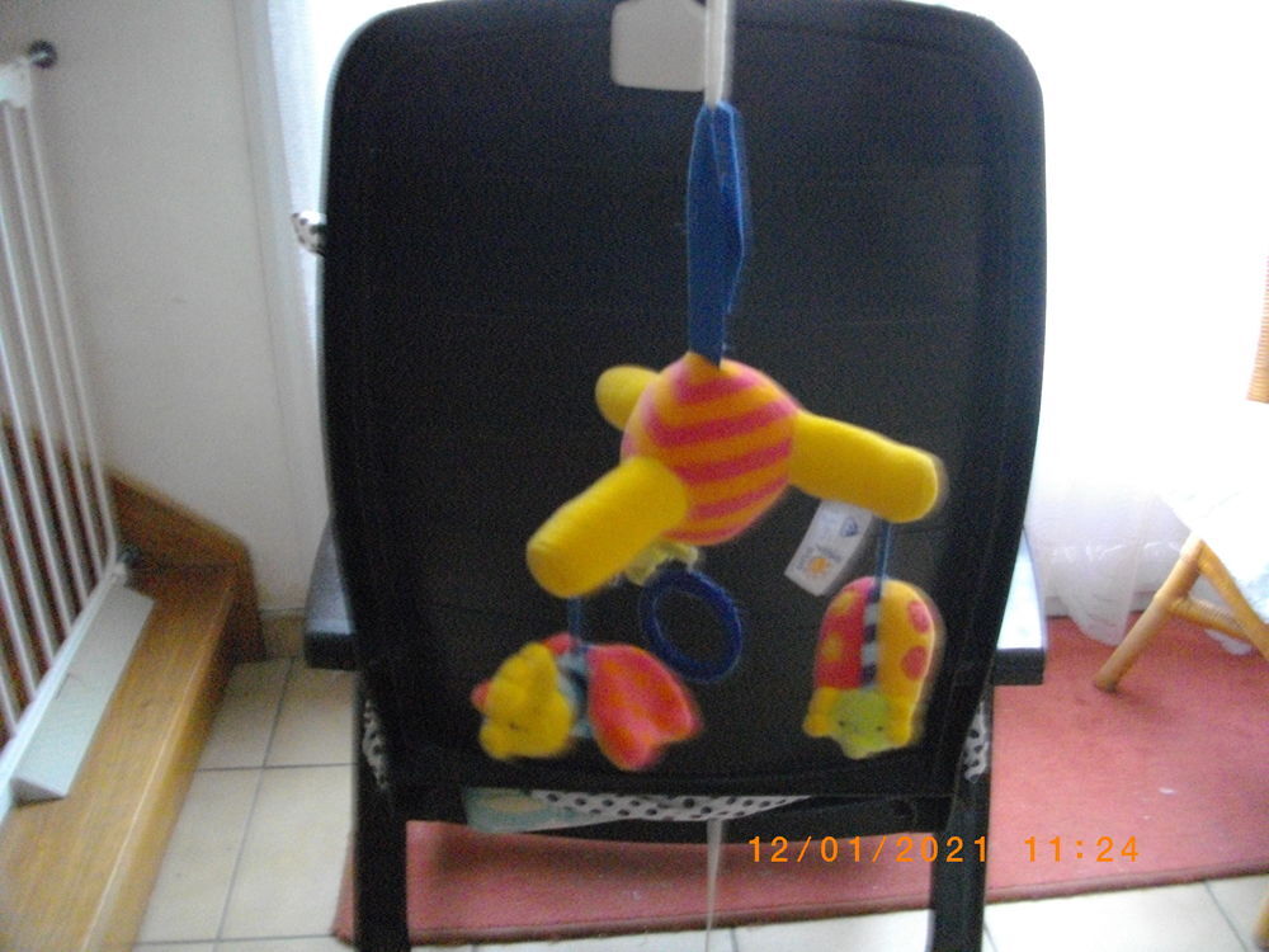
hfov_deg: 56.8
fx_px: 1173
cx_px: 634
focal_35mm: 32
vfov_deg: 44.2
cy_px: 476
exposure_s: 1/6
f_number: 2.9
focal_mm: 5.7
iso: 800
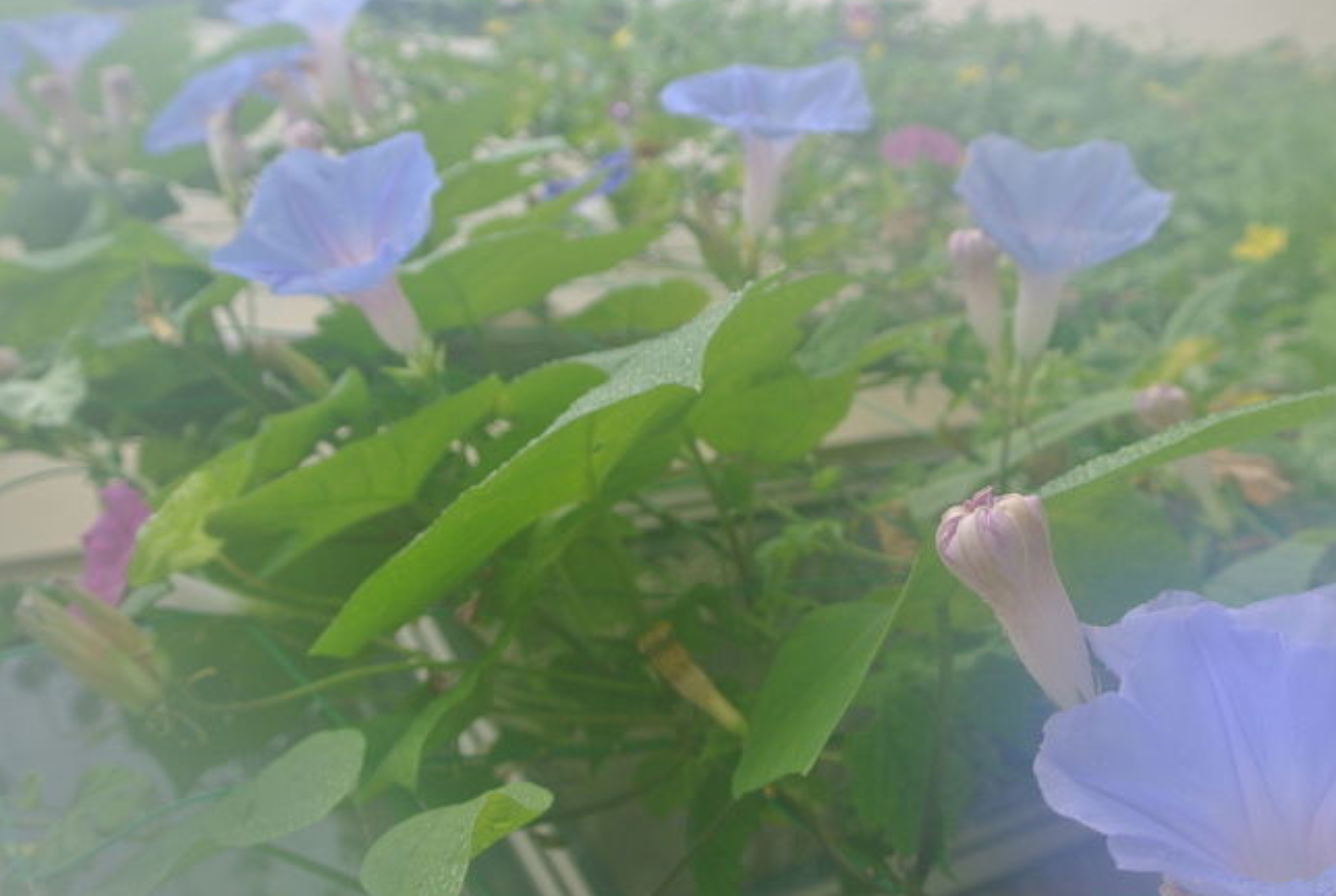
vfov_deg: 31.3
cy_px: 419
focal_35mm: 43
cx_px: 775
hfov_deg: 45.2
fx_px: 1599
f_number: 3.8
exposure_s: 1/250
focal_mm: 12.7
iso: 180
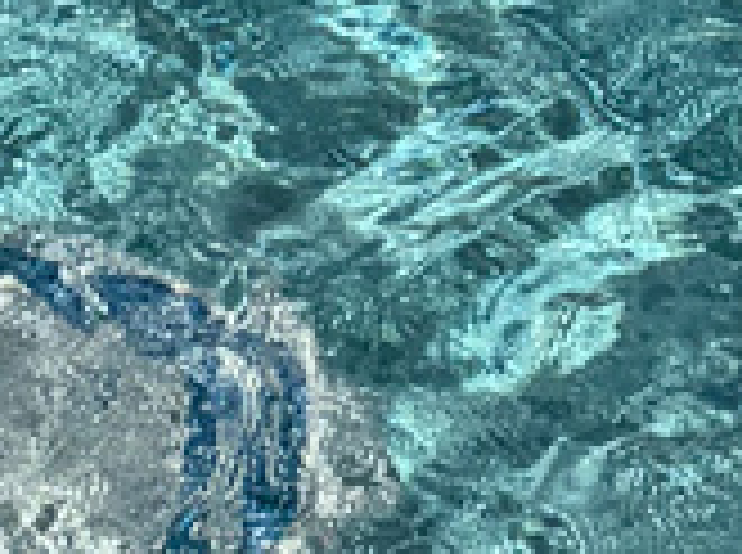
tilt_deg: -13.5
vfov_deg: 6.2
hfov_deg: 8.8
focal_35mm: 224
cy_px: -1022
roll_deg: -2.5
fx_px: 4791
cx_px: 881
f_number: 1.78
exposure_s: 1/10309
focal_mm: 6.76
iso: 80
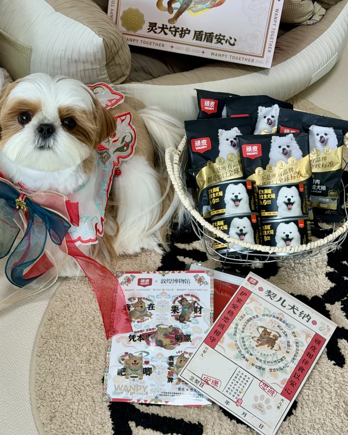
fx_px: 824
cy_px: 165
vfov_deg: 29.5
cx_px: 161
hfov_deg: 23.8
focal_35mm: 64
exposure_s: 1/50
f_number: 1.78
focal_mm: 6.76
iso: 50
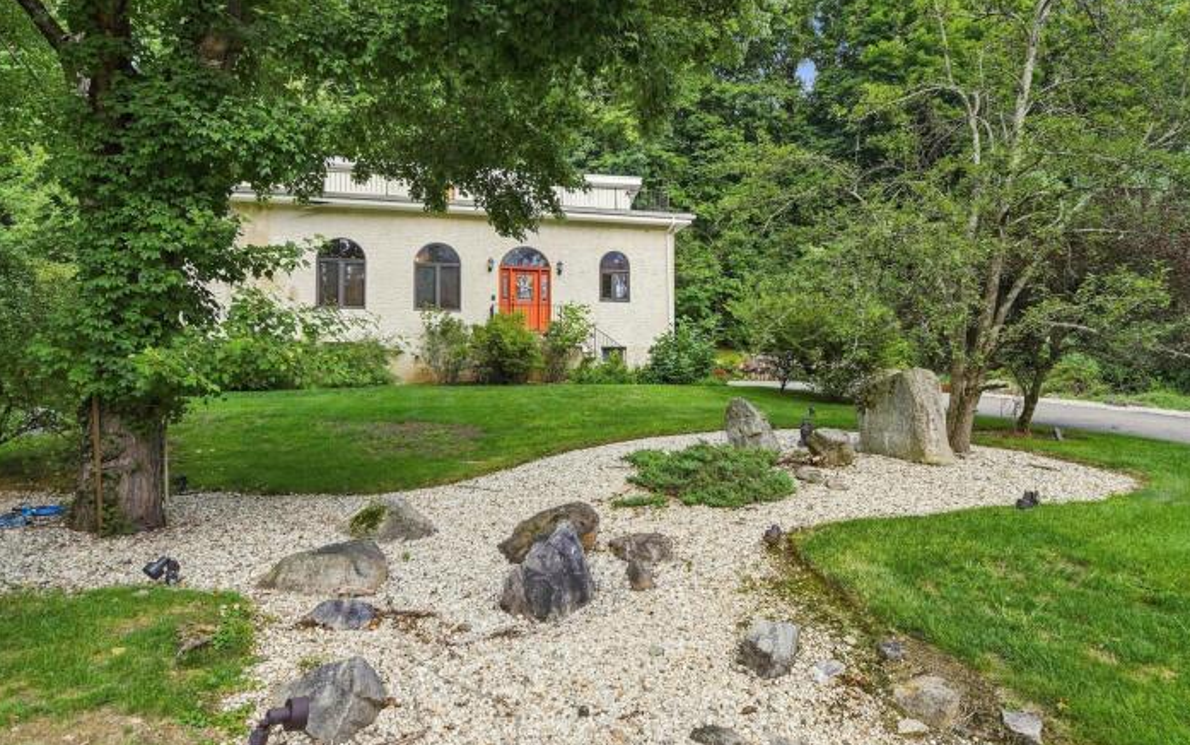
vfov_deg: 58.4
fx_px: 666
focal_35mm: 21
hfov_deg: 83.6
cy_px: 369
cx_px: 582
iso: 400
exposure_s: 1/1600
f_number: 9
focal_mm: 13
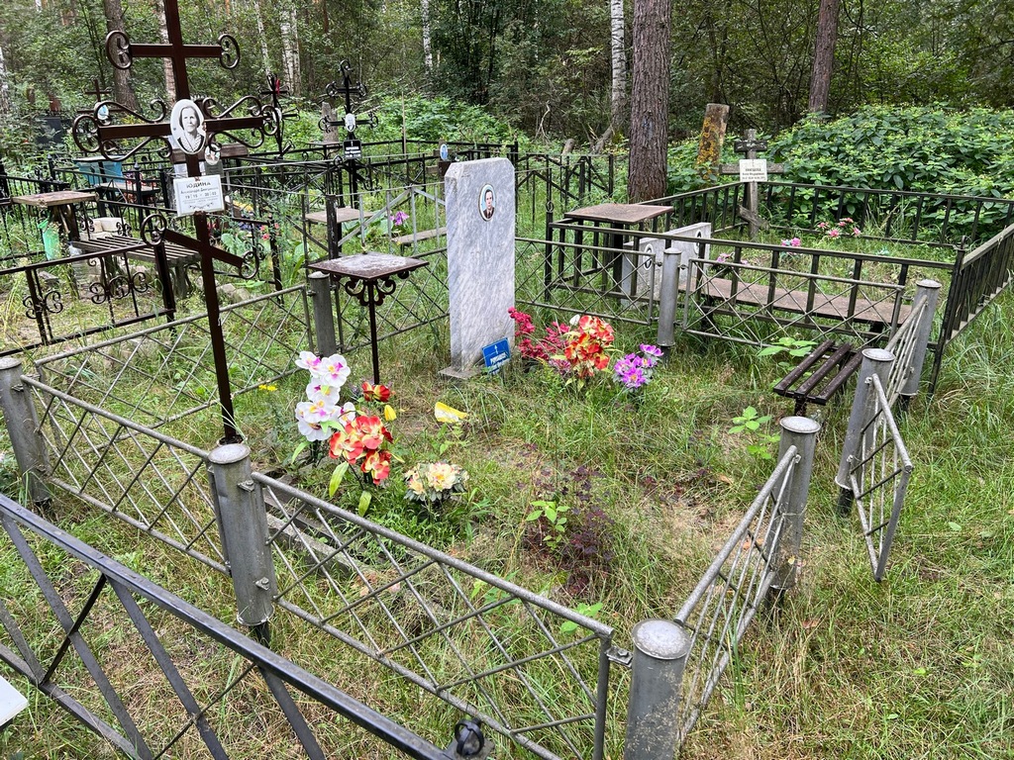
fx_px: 762
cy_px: 380
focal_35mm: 26
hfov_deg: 67.3
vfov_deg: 53.1
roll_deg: -2.2
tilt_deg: -18.0
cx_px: 507
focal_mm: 5.7
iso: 40
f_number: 1.5
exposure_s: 1/160
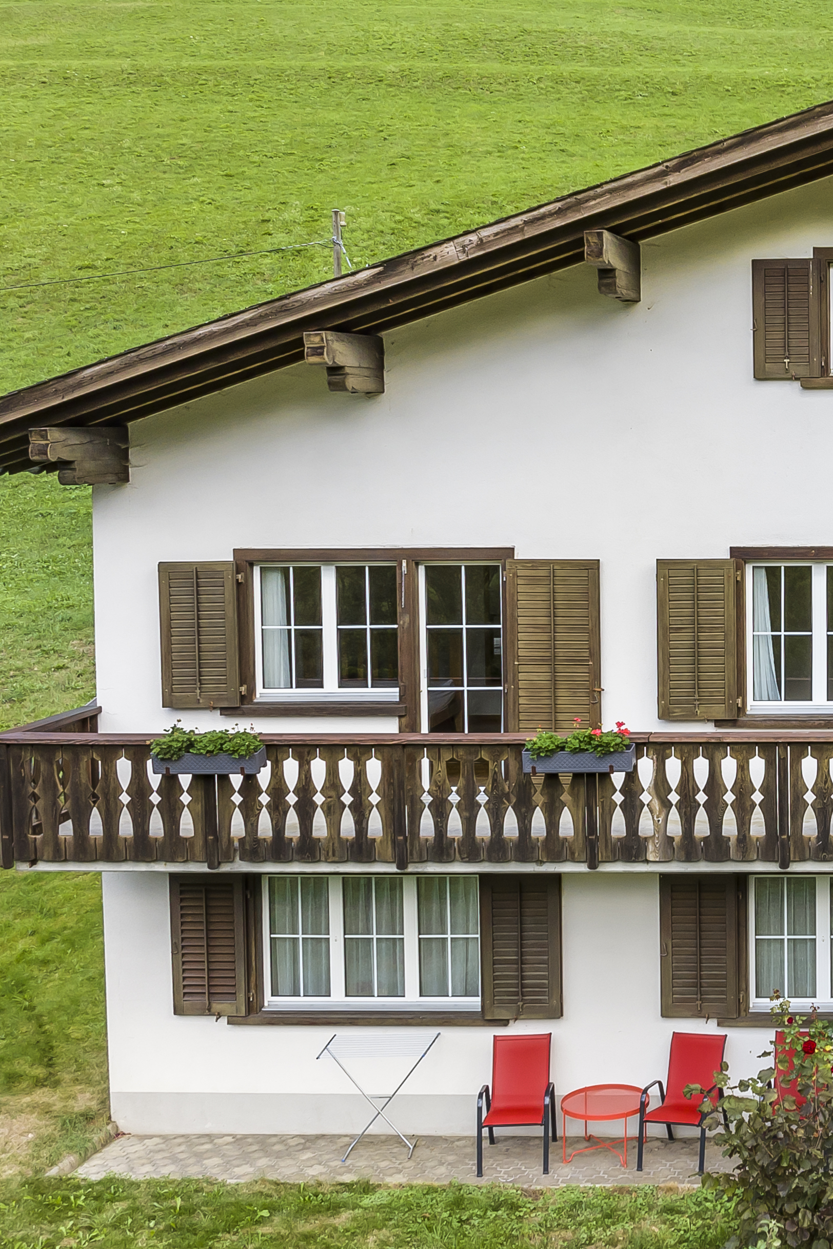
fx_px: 1874
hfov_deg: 23.3
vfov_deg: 36.9
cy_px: 666
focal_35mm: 54
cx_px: 945
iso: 100
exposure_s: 1/2
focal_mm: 12.29
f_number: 8
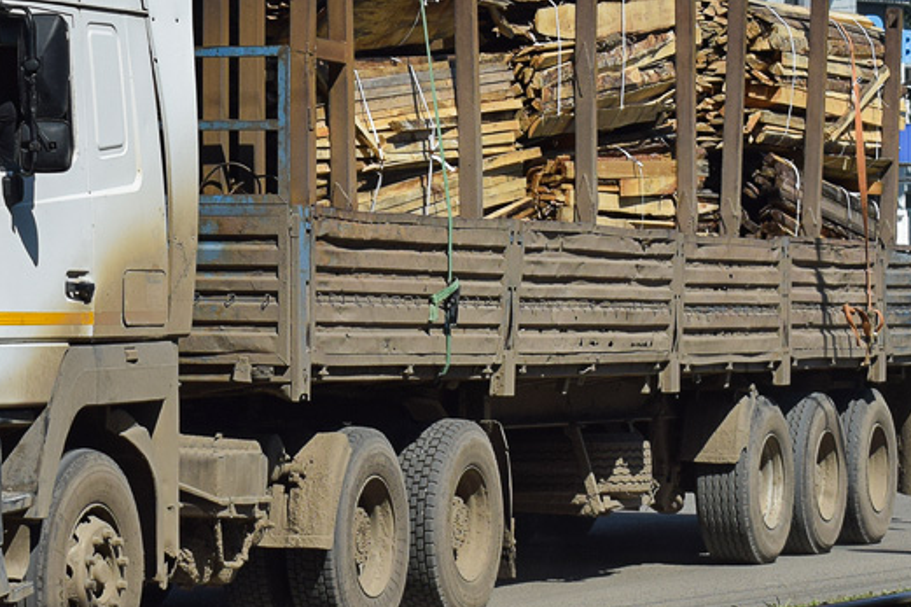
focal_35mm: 159
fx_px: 4022
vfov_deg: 8.6
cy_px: 98
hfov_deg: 12.8
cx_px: 107
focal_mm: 46
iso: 200
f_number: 7.1
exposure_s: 1/1250
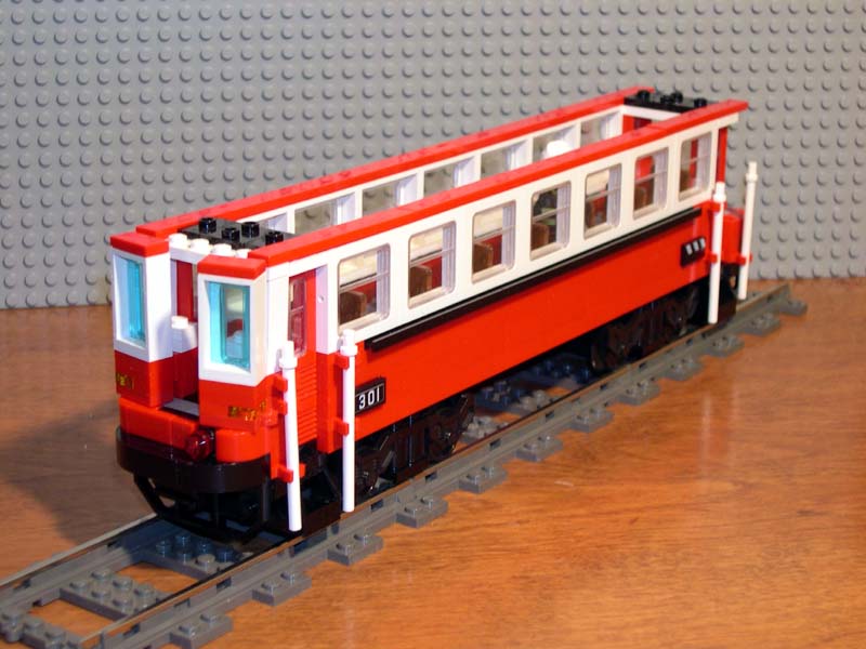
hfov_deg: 27.0
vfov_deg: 20.4
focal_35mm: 72
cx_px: 433
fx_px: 1801
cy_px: 324
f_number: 3.8
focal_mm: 15.3
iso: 131
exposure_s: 1/4.7
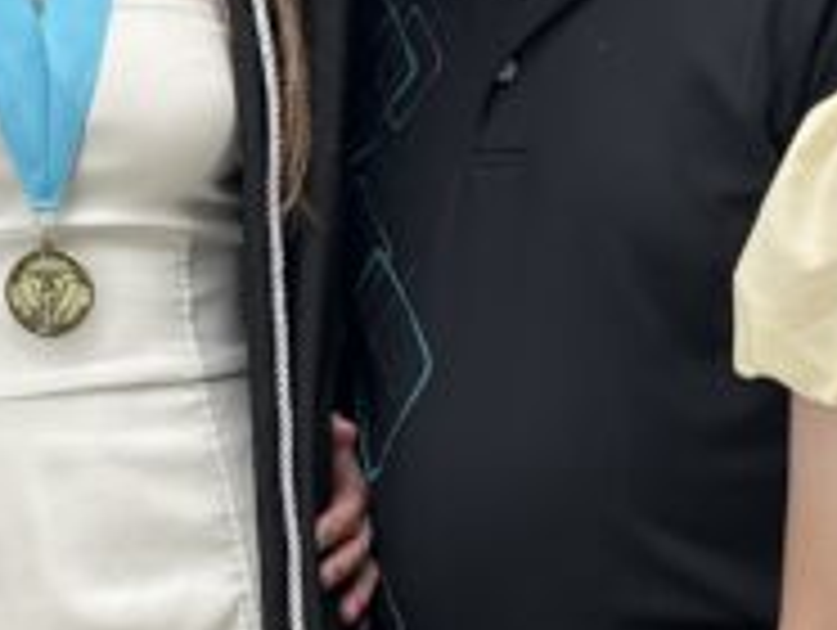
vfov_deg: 10.4
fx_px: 3462
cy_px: 108
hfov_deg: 13.7
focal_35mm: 143
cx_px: 166
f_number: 1.5
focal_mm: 5.7
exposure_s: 1/666
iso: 50
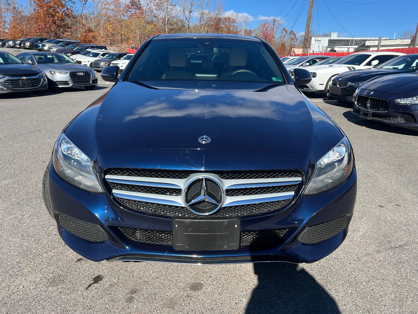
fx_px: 314
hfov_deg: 67.3
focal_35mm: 26
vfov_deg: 53.1
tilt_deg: -16.9
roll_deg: -3.2
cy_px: 157
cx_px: 209
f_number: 1.5
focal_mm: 5.7
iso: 50
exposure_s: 1/1869
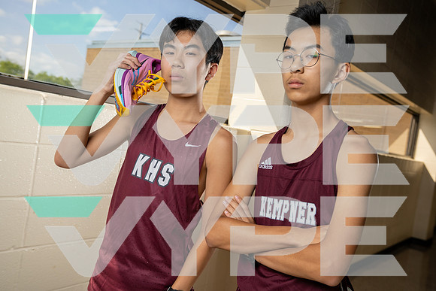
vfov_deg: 38.9
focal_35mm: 34
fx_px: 412
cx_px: 218
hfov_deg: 55.8
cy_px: 146
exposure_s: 1/250
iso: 400
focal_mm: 34
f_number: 4.5
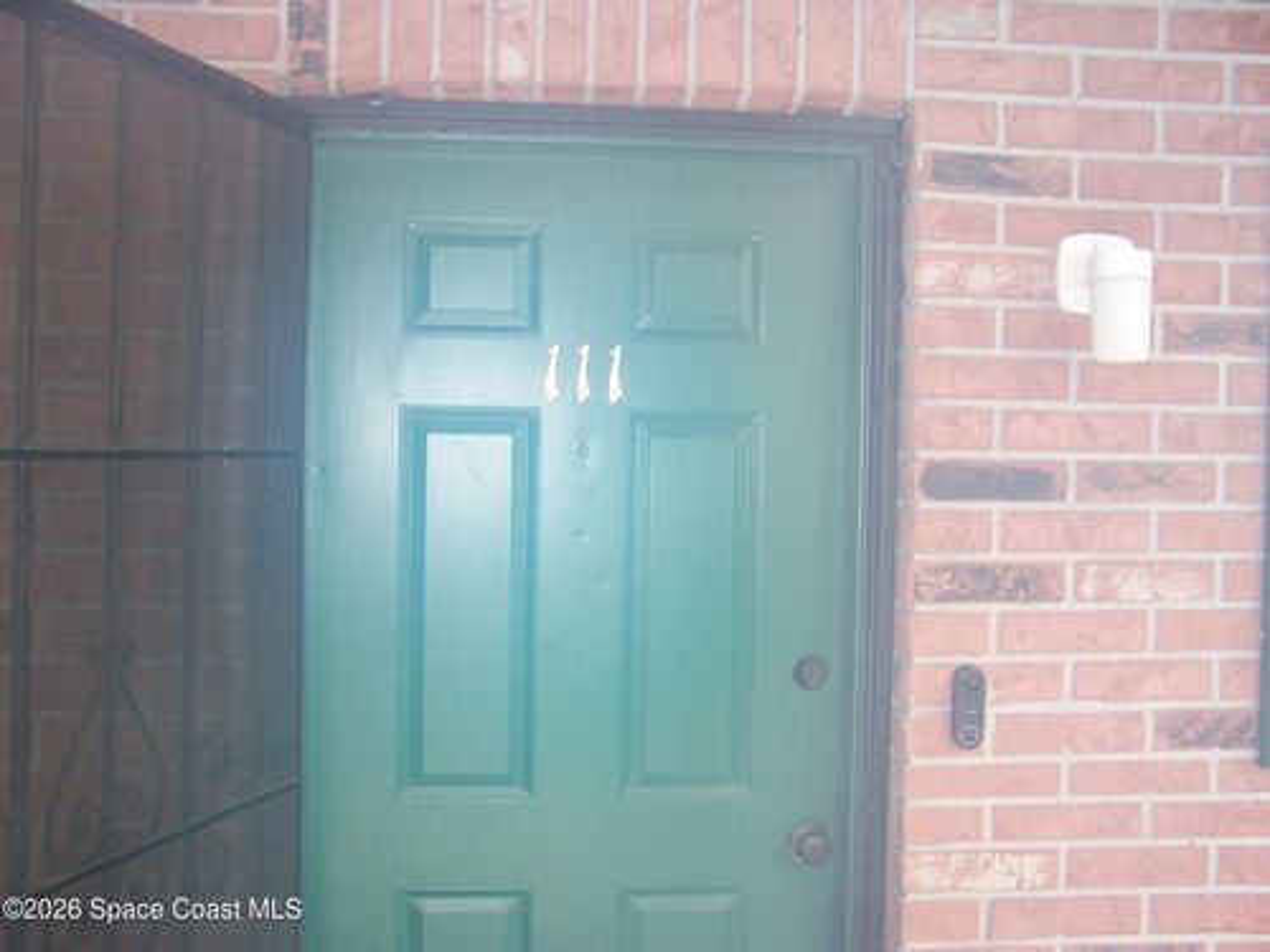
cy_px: 476
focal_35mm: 38
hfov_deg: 49.0
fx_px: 1394
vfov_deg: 37.7
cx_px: 635
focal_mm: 6.3
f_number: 2.8
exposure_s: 1/60
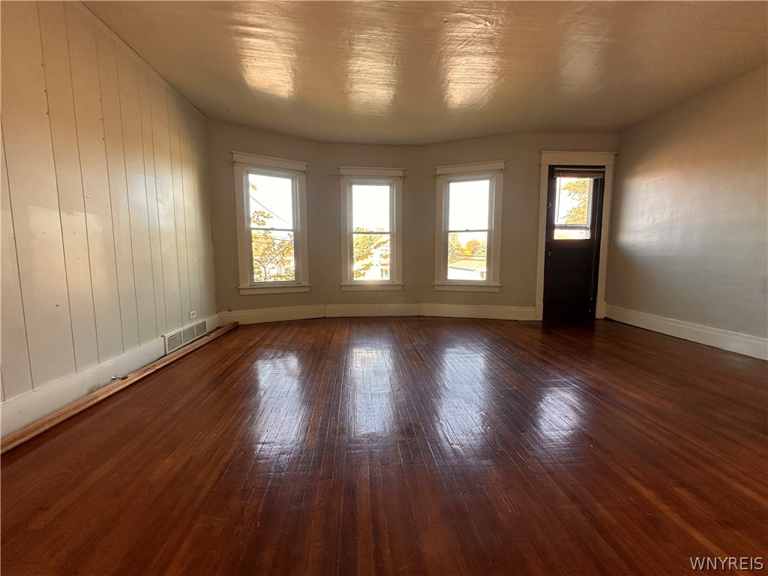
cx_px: 384
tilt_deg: -5.7
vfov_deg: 85.7
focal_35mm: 14
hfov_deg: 102.1
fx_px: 311
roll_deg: +0.0
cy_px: 288
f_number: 2.2
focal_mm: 2.22
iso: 100
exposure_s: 1/99
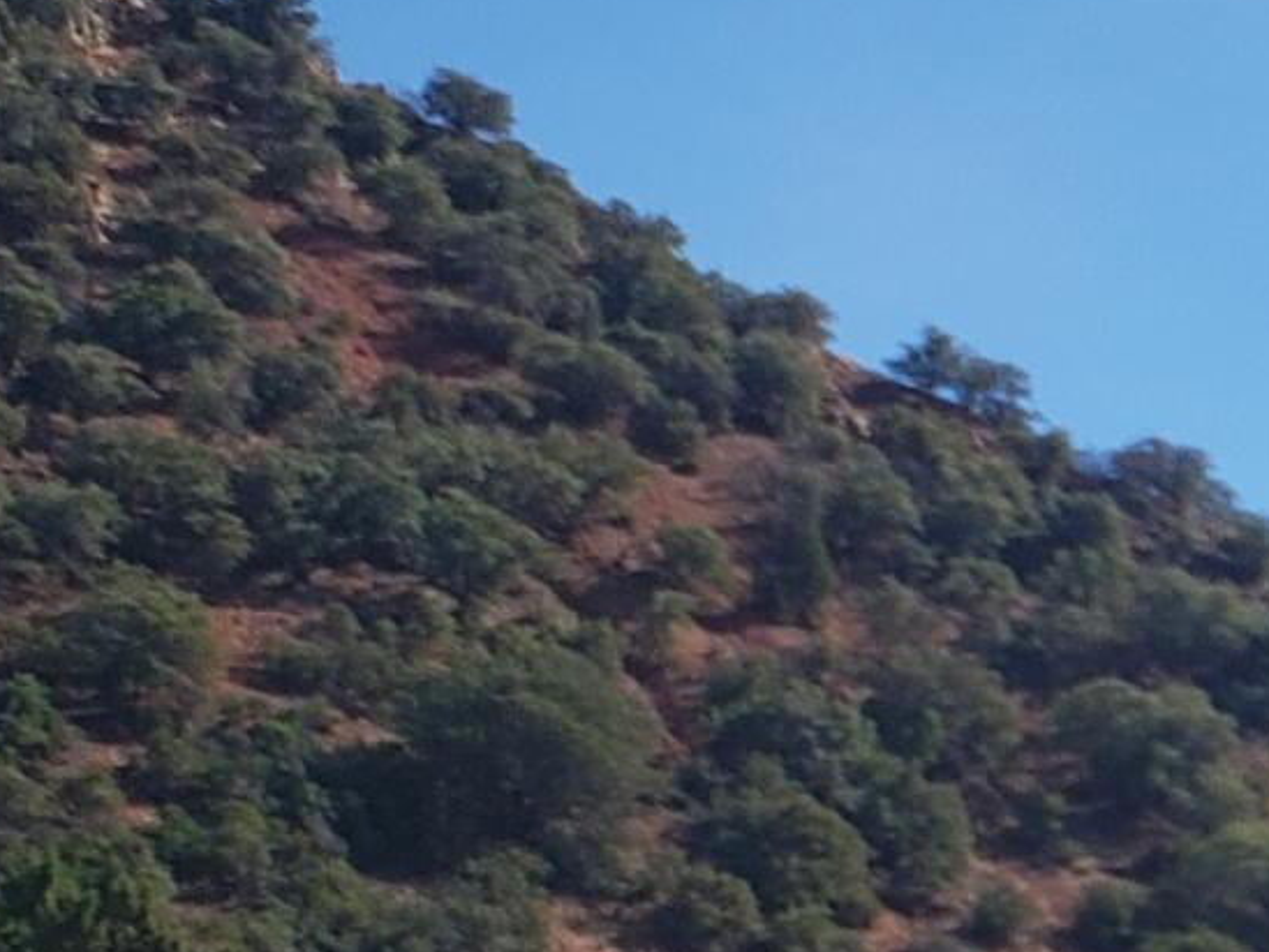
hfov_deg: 12.6
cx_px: 2291
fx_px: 5207
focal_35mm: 142
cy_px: 901
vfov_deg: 10.4
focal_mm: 4.3
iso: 50
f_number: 2.4
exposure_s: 1/1491
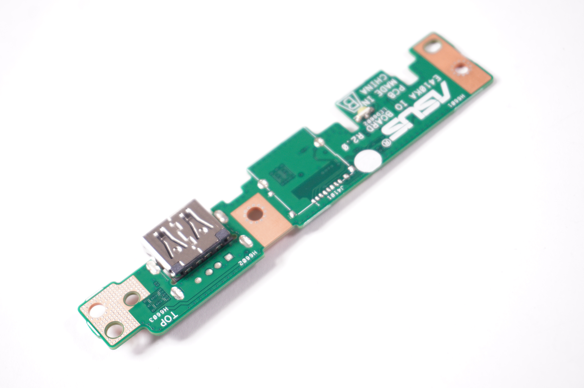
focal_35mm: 75
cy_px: 194
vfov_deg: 18.1
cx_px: 292
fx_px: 1216
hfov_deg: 27.0
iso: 640
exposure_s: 1/200
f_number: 6.3
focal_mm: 50
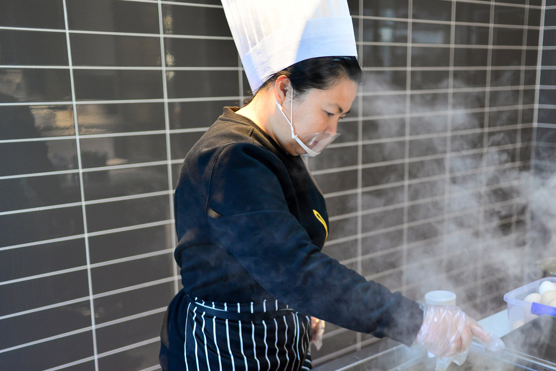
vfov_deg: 29.2
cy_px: 228
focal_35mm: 46
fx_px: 711
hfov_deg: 42.3
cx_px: 356
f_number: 2
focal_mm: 35
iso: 560
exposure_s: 1/125
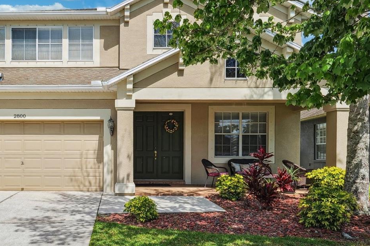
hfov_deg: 61.8
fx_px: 298
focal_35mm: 29
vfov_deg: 44.4
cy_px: 159
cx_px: 118
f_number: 8
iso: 100
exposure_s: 1/200
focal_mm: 17
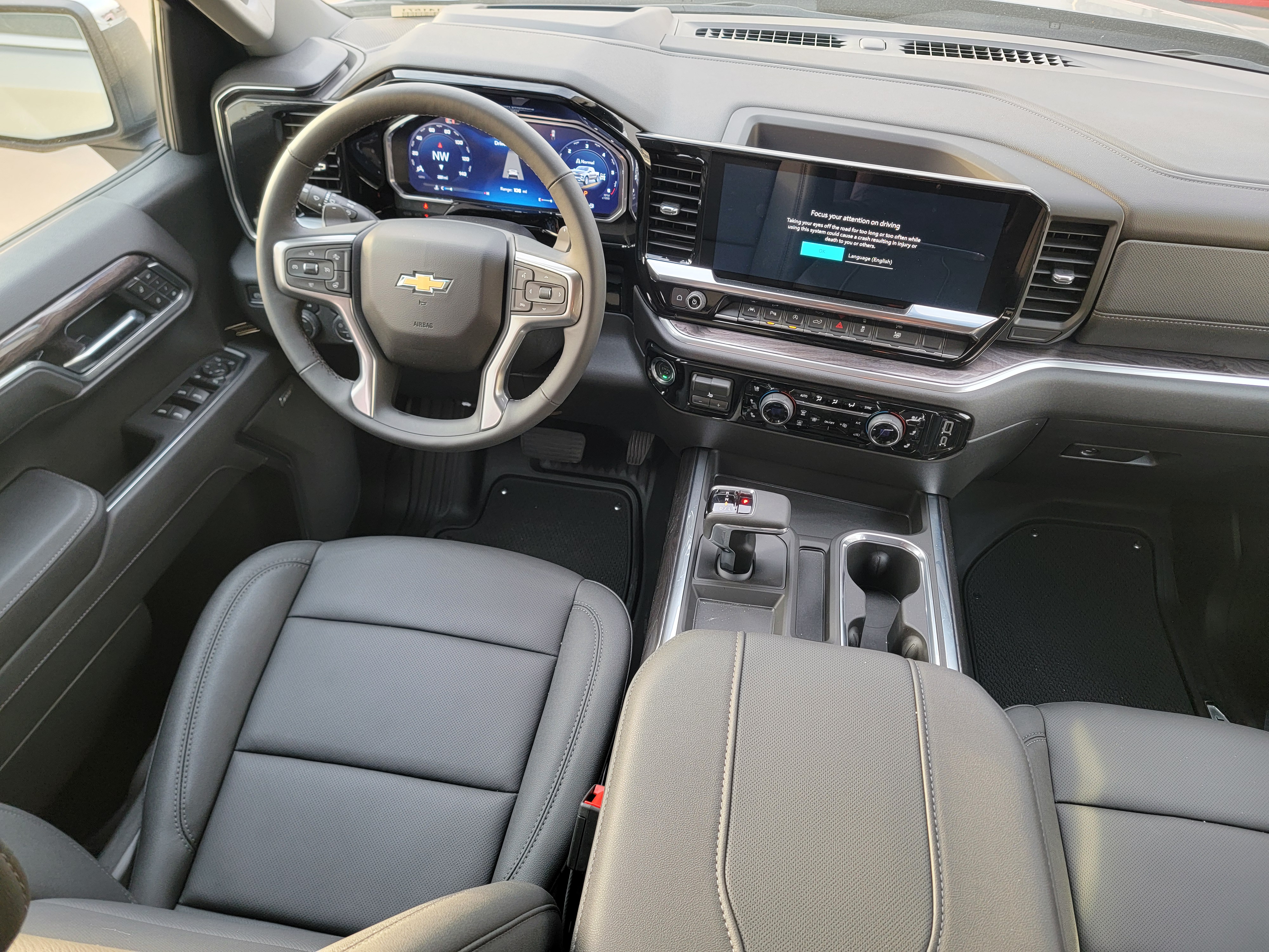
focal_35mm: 24
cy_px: 476
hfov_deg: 71.6
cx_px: 634
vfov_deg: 56.8
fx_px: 880
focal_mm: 6.7
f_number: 1.8
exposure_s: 1/60
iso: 200
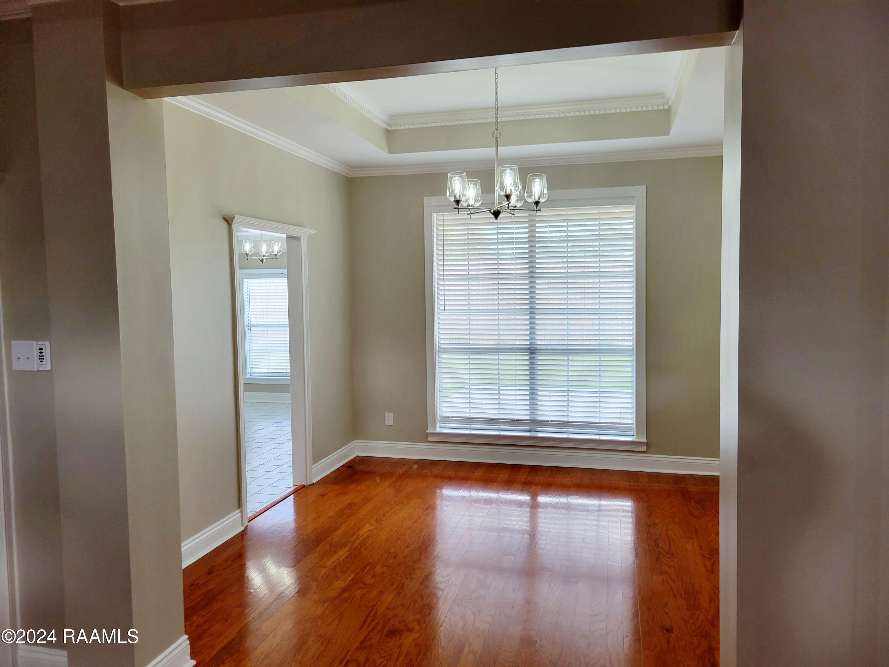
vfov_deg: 53.1
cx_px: 444
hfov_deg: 67.3
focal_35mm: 26
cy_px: 334
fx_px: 668
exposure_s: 1/120
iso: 64
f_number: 1.8
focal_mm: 5.4
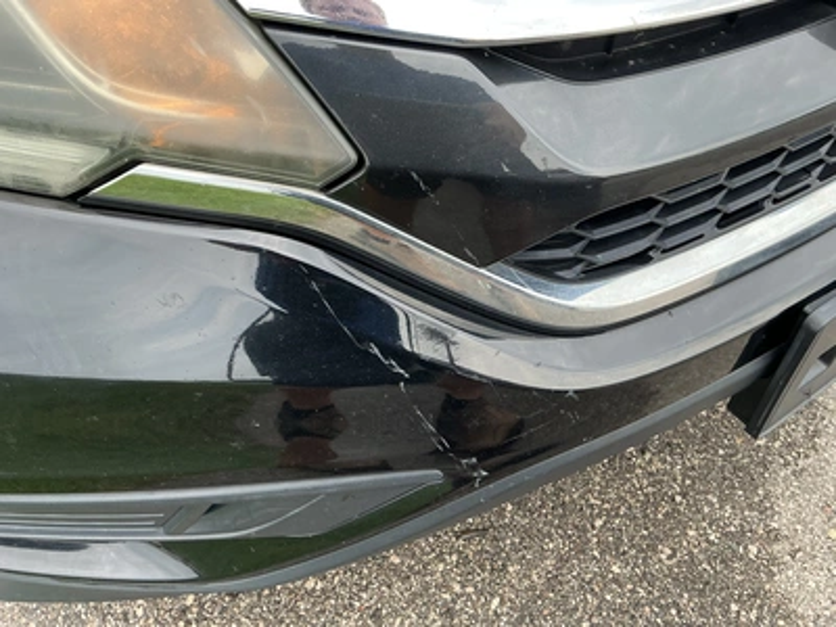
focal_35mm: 28
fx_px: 676
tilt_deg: -47.0
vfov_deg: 49.7
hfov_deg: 63.4
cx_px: 418
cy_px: 314
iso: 20
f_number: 1.8
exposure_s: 1/215
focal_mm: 3
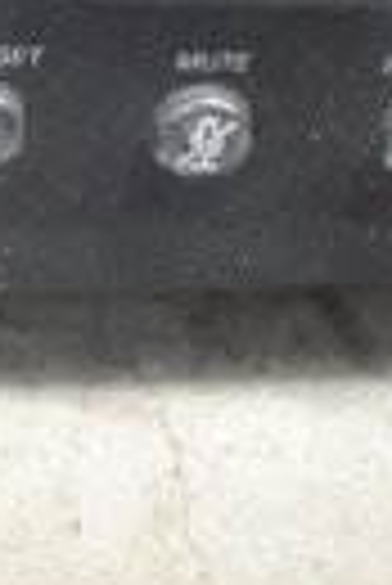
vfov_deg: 8.1
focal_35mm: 232
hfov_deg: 5.7
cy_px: -898
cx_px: -491
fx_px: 3779
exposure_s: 1/40
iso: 8000
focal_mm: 22
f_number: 3.8
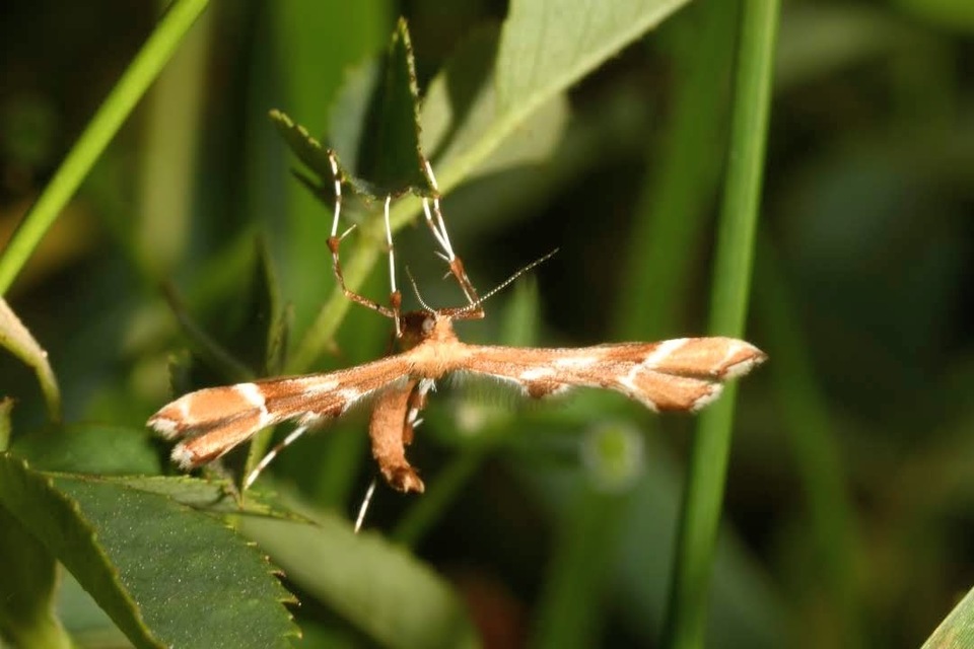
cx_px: 487
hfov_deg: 13.0
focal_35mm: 158
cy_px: 324
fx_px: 4261
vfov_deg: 8.7
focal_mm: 105
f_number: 29
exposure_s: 1/60
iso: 100
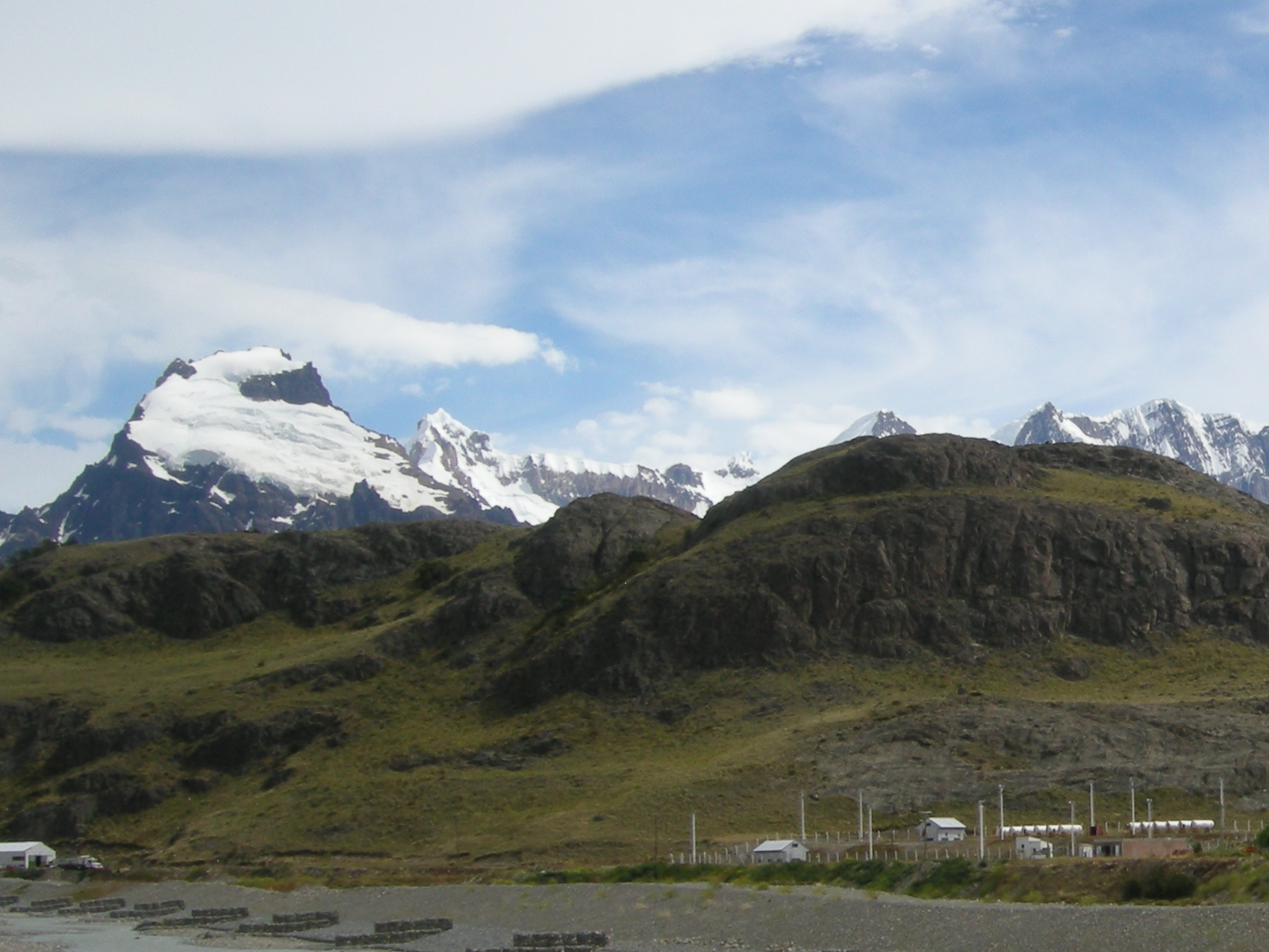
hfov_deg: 21.4
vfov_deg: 16.8
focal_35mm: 88
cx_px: 1303
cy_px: 564
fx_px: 3226
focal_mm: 8.5
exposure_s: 1/344
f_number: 7.1
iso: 64
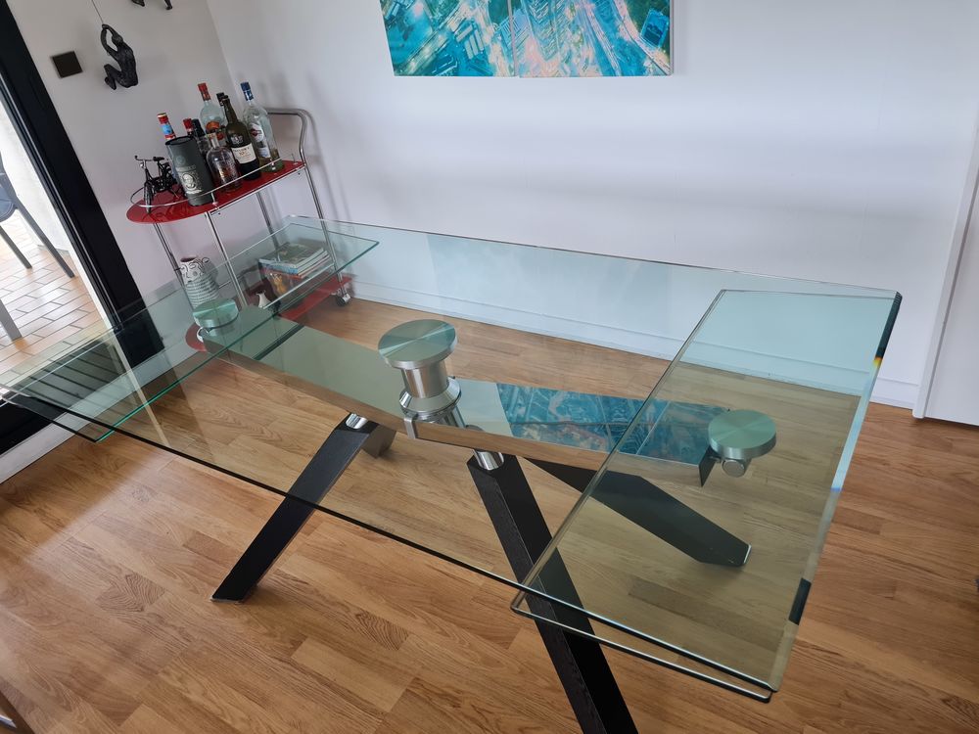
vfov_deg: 53.1
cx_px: 490
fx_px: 735
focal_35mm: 26
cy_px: 367
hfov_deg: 67.3
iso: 100
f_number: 1.8
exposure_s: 1/100
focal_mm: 5.4
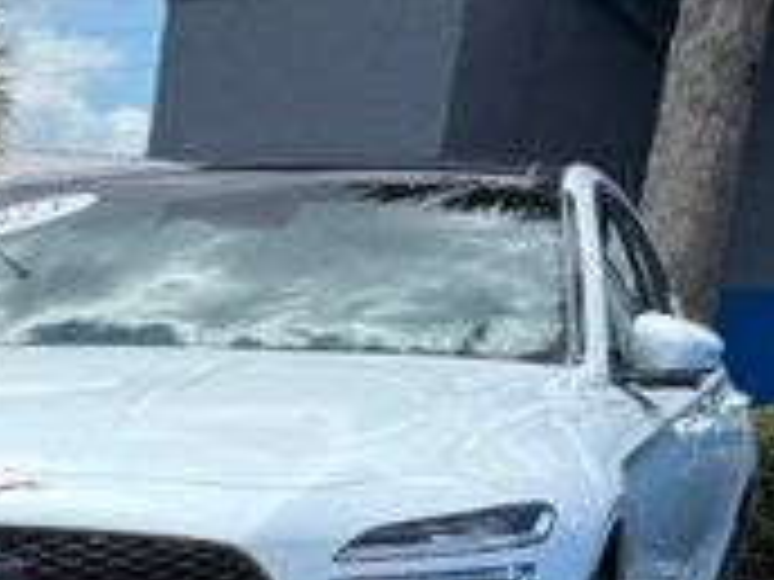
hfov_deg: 10.8
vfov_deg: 9.5
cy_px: 1254
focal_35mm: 143
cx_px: -1328
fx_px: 3197
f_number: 1.78
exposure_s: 1/3759
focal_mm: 6.76
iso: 100
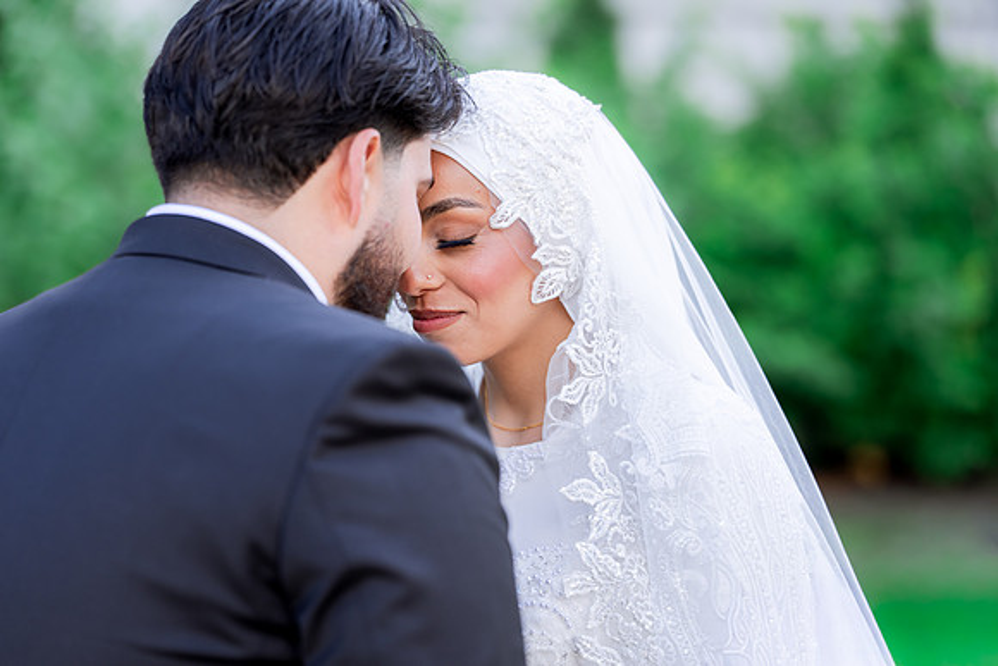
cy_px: 333
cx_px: 499
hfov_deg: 22.1
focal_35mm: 92
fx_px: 2551
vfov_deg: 14.9
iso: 200
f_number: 2.5
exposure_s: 1/1000
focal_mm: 92
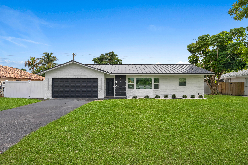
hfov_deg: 85.4
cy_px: 82
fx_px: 134
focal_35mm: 20
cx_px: 124
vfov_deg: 63.2
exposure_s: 1/40
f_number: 8
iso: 320
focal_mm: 19.5
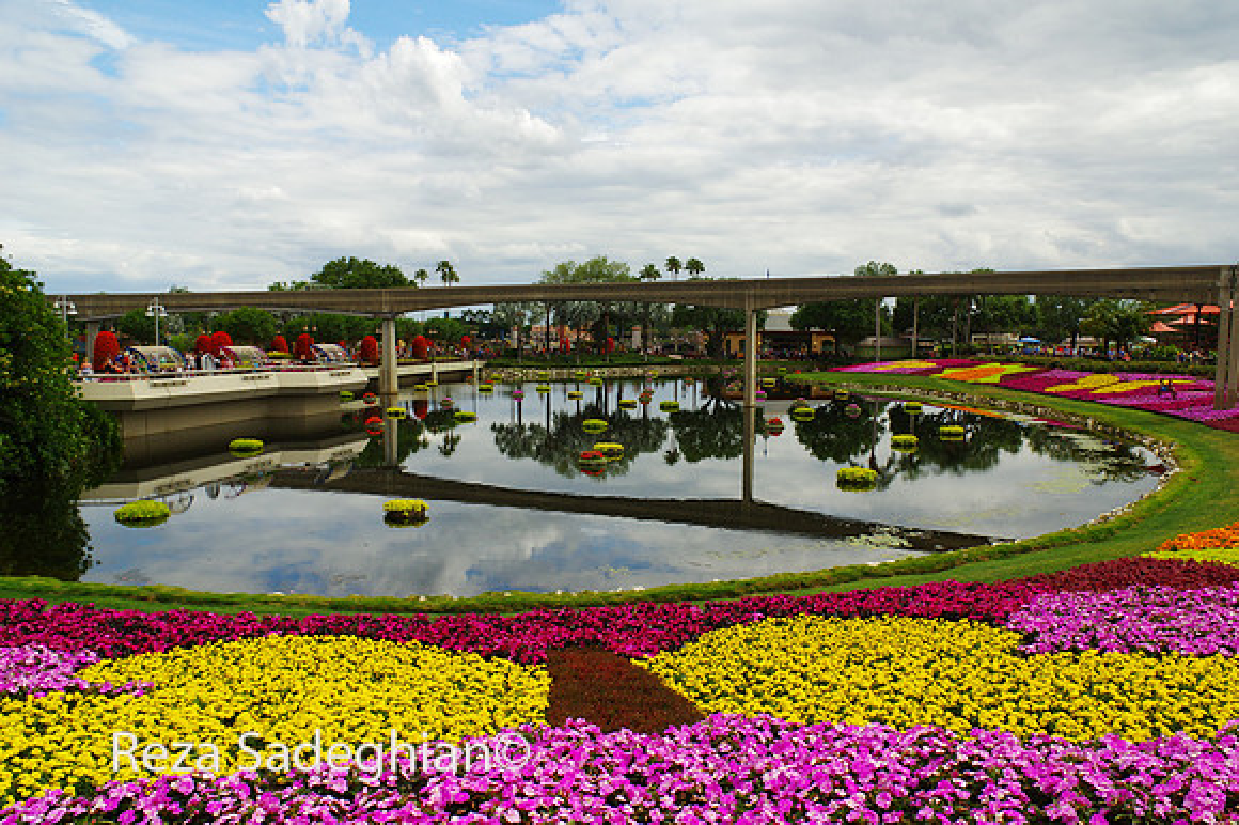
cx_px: 620
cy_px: 412
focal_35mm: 24
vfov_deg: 53.1
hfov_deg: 73.8
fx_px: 825
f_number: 7.1
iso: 400
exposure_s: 1/400
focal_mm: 16
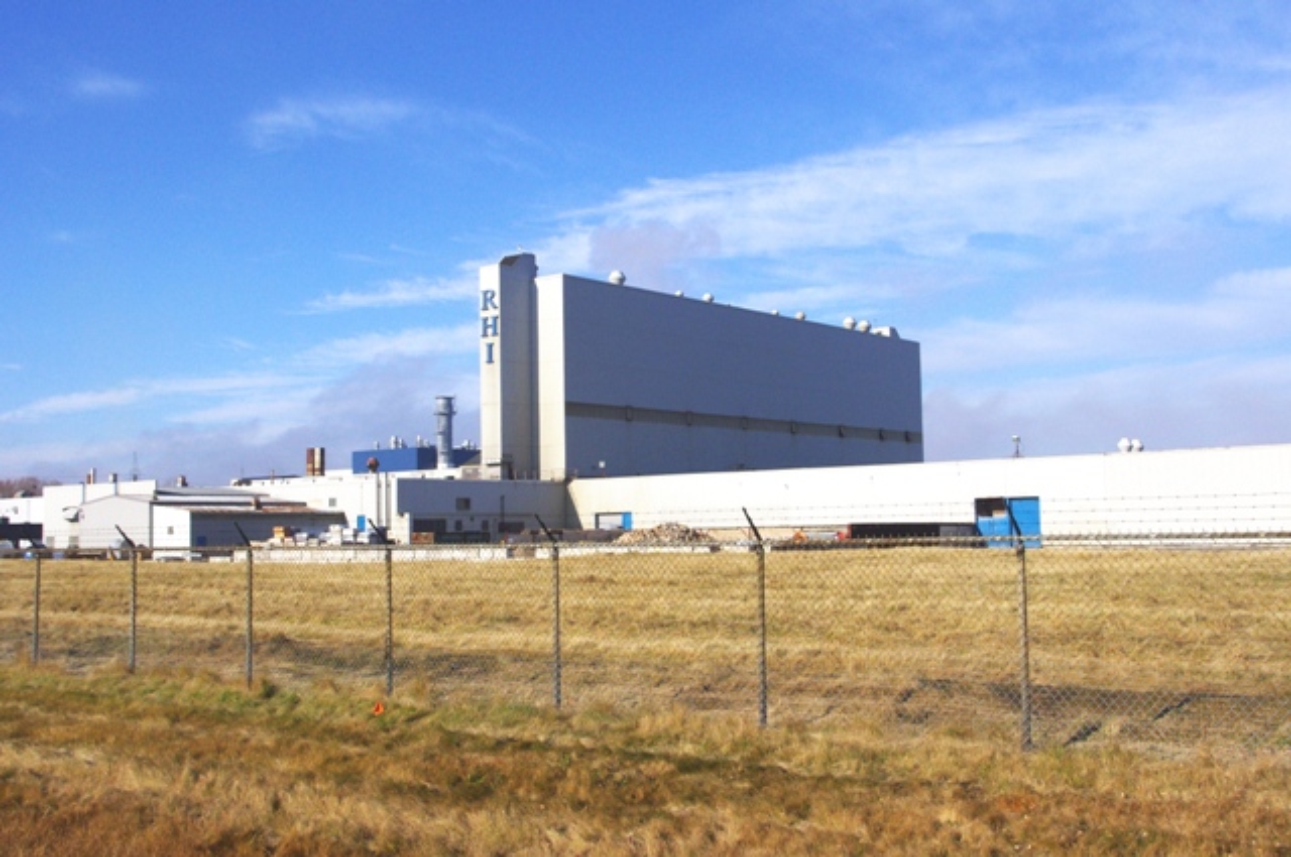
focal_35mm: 39
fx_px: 1397
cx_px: 646
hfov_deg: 49.6
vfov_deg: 34.1
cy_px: 428
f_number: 14
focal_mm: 26.25
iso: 800
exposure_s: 1/1000
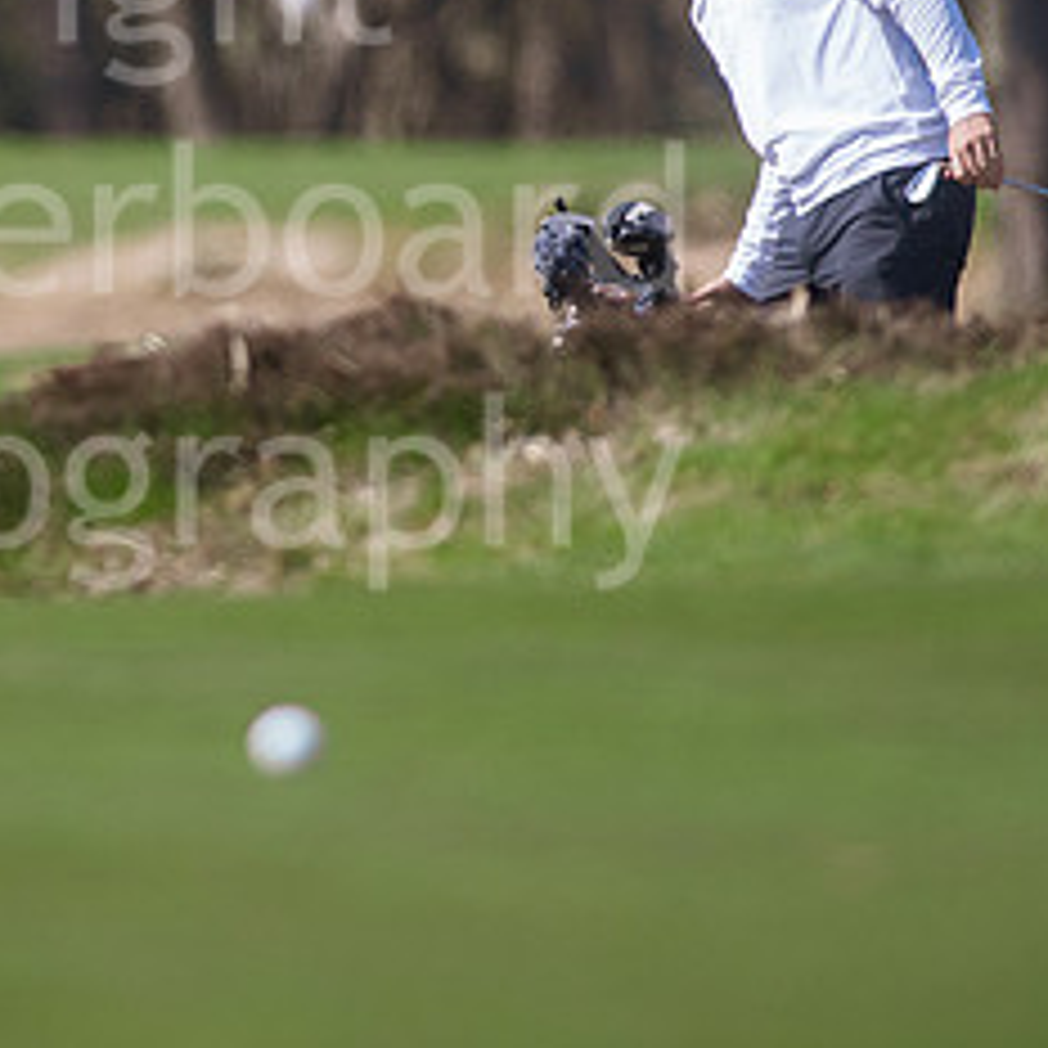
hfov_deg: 1.8
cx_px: 112
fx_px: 32574
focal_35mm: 951
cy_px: 263
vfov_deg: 1.8
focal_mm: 300
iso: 400
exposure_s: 1/4000
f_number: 4
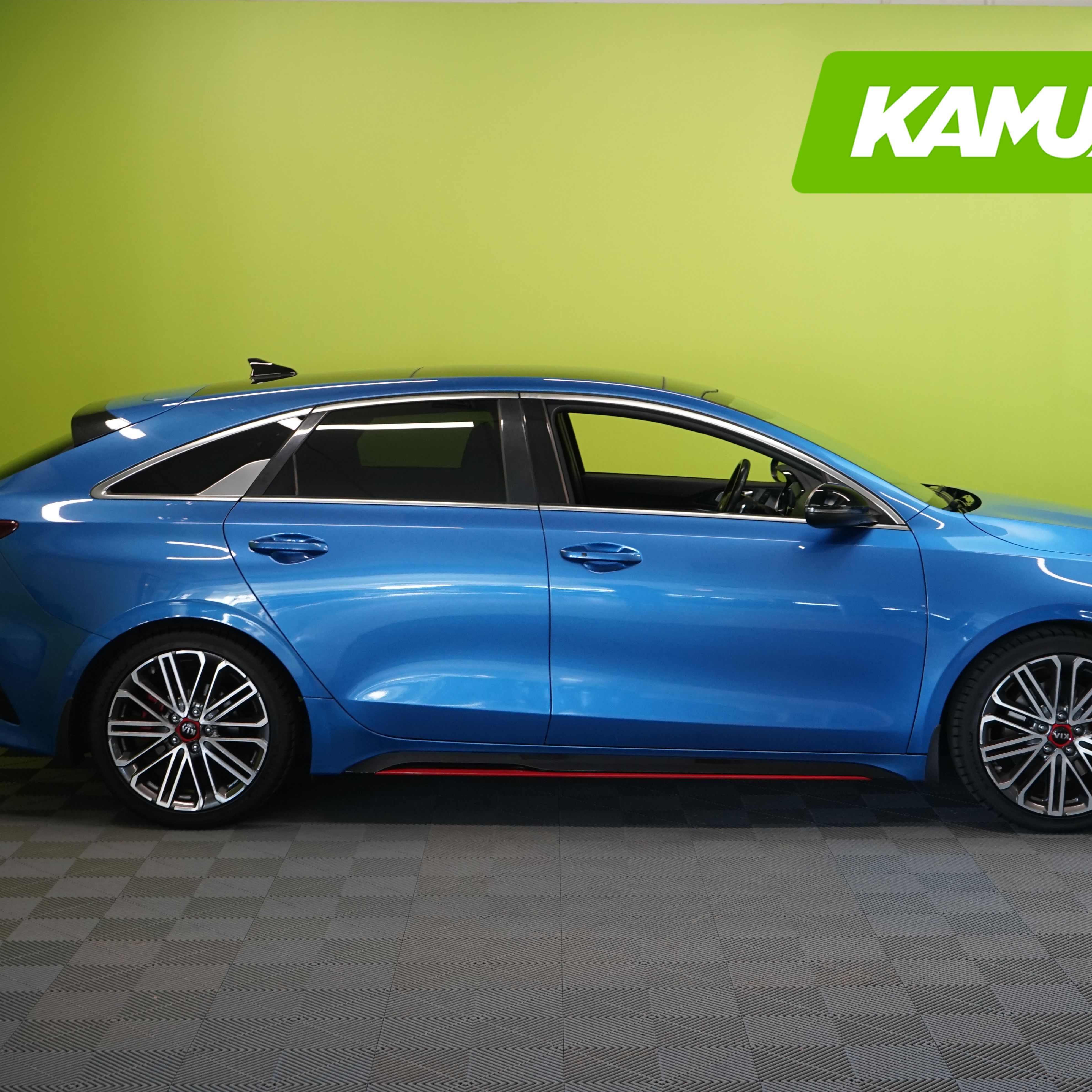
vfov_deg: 31.6
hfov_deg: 31.6
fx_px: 1927
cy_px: 549
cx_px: 584
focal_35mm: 54
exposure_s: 1/30
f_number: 7.1
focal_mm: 42
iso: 1250
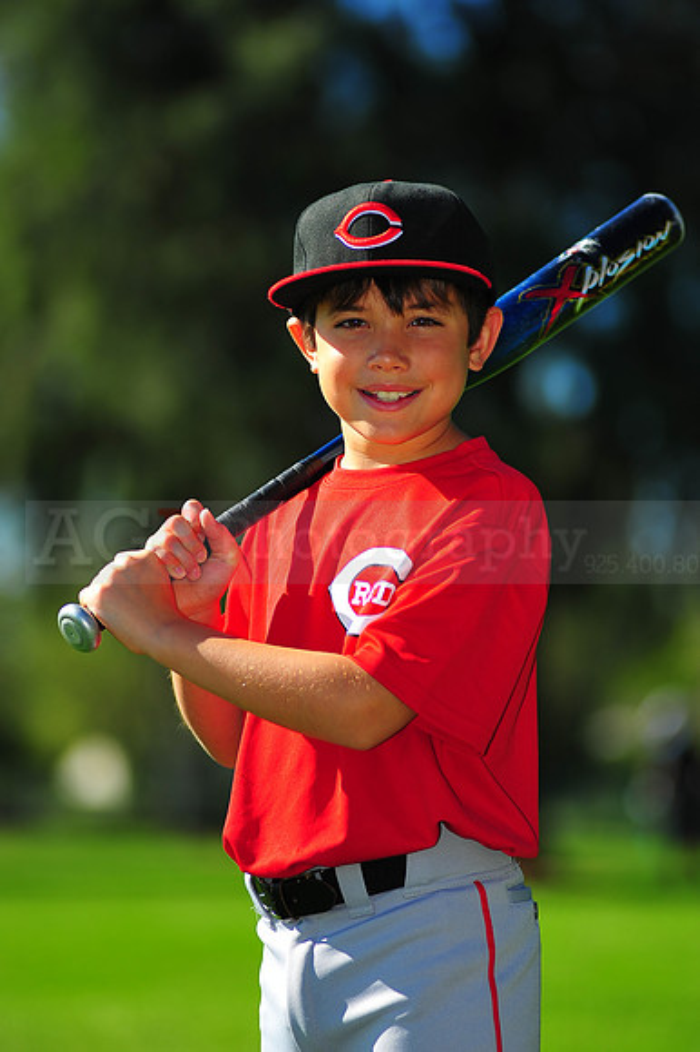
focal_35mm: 180
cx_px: 350
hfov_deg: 7.6
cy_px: 526
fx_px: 5256
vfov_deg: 11.4
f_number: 3.5
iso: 200
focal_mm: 180
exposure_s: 1/2000
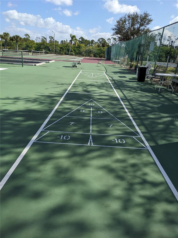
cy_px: 119
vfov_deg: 65.3
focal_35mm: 27
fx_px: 185
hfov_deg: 51.4
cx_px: 89
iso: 64
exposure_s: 1/4695
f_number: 1.73
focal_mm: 4.38
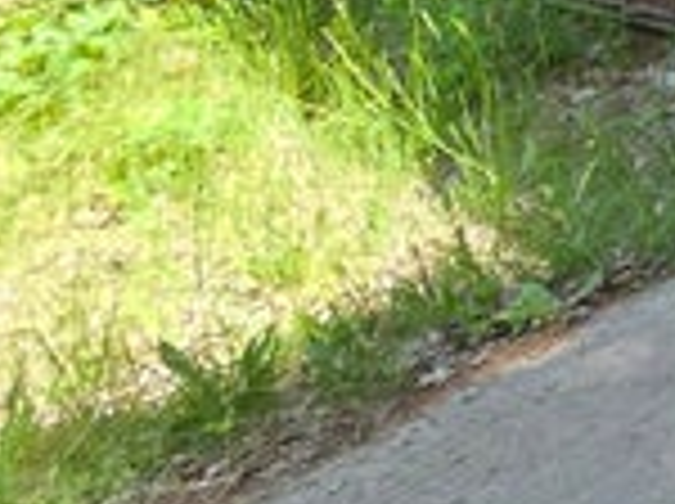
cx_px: 1865
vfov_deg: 15.0
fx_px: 1441
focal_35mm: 74
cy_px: -585
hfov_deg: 12.8
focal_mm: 2.2
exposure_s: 1/316
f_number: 2.2
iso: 50
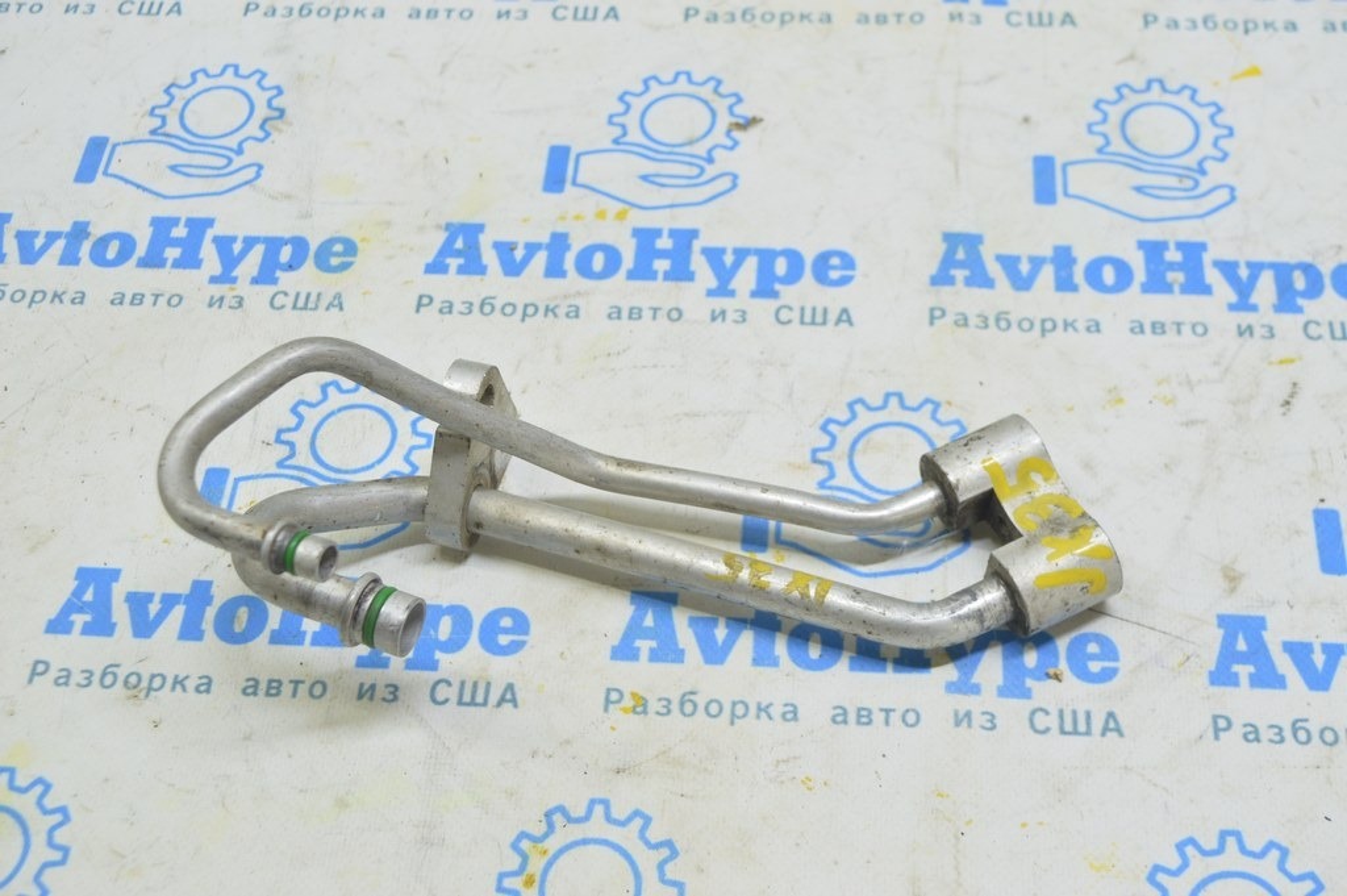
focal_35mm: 46
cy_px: 448
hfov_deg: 42.4
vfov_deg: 28.9
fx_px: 1738
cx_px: 674
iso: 400
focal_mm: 31
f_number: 5.6
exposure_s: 1/20
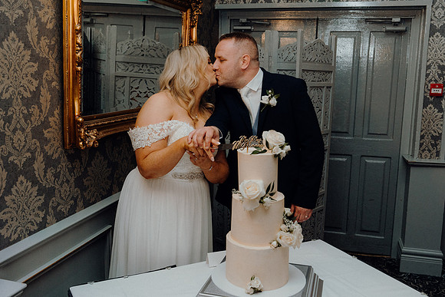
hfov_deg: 51.9
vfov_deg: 36.0
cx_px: 222
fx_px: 457
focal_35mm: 37
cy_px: 148
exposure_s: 1/160
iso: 2500
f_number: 5
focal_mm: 37
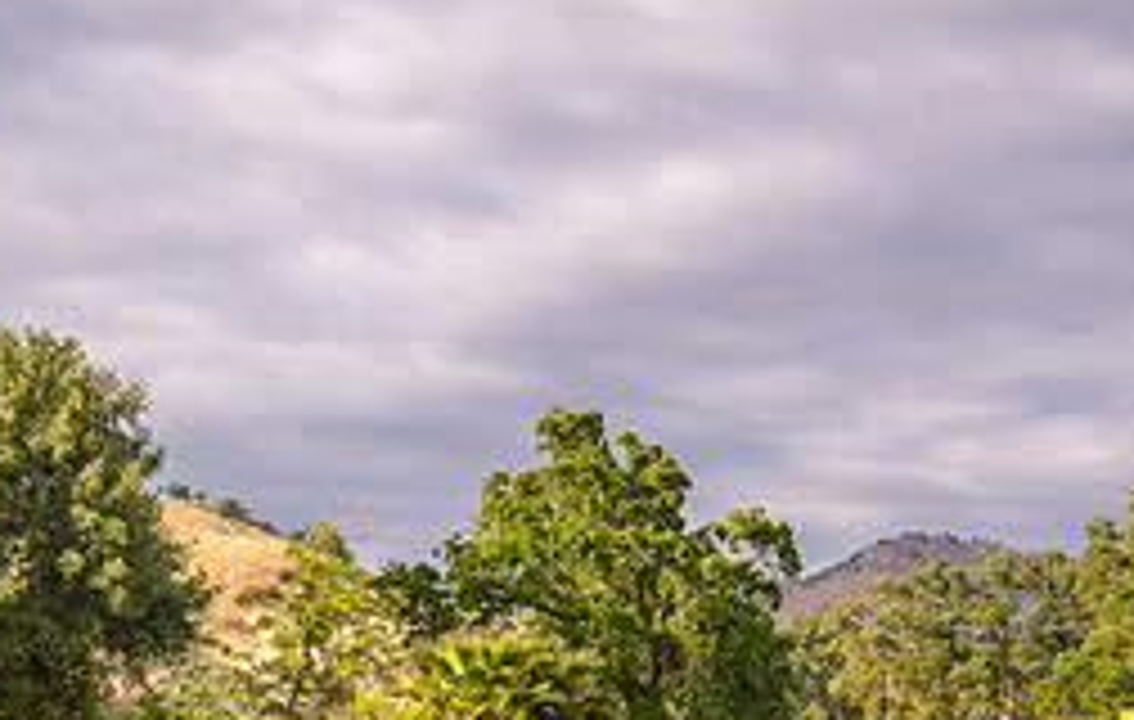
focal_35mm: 84
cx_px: 670
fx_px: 2608
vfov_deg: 15.5
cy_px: 707
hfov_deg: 24.5
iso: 64
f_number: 8
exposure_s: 1/30
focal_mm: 36
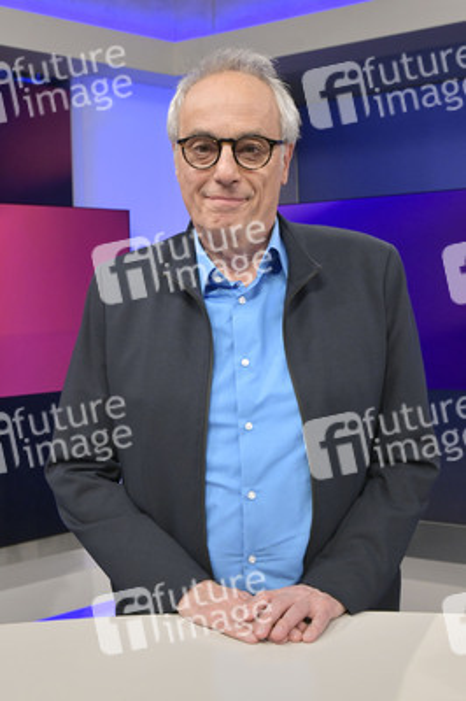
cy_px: 350
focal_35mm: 32
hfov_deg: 41.0
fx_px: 622
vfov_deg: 58.8
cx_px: 233
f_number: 6.3
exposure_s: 1/200
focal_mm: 32
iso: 2500
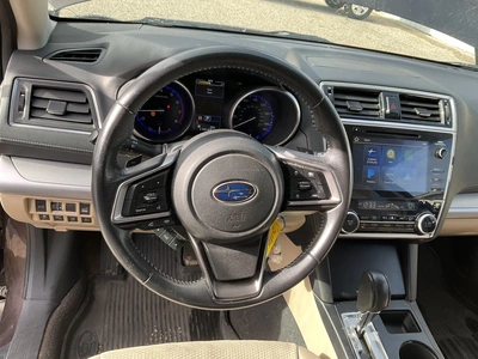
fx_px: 400
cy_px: 180
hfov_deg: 61.7
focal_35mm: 29
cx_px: 239
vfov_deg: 48.2
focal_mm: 3
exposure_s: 1/122
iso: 20
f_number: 1.8
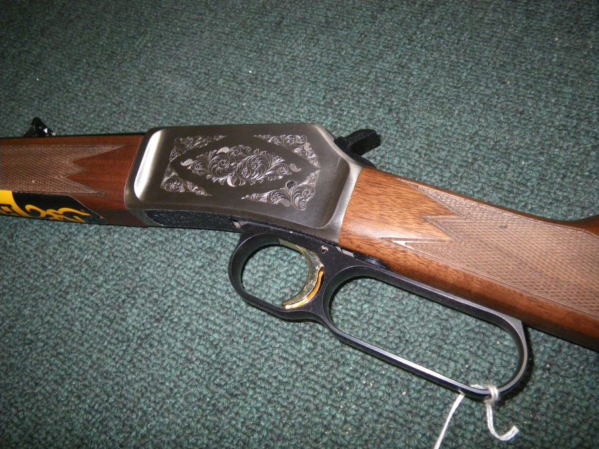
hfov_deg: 63.4
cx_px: 300
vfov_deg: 49.7
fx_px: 485
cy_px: 224
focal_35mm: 28
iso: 400
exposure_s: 1/50
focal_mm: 5
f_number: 4.2
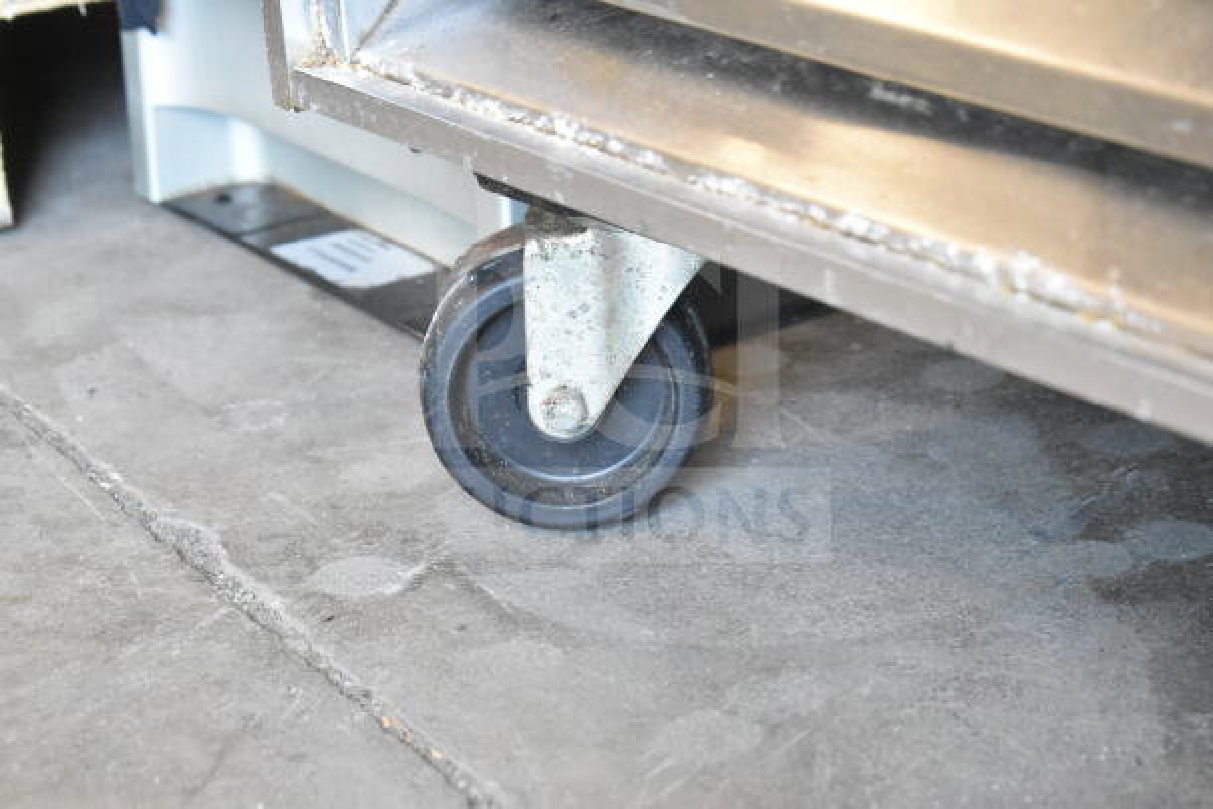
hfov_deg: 24.6
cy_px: 404
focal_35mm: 82
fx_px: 2780
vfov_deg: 16.6
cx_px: 606
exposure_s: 1/100
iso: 5600
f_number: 5.6
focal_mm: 55
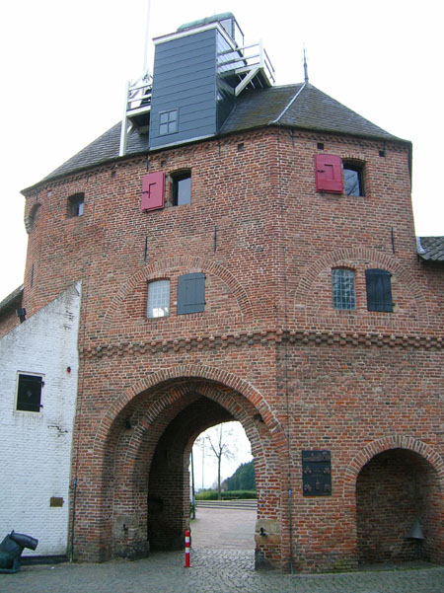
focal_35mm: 34
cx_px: 222
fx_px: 582
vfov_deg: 54.0
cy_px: 296
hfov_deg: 41.8
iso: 50
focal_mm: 5.7
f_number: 2.9
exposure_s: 1/79.4
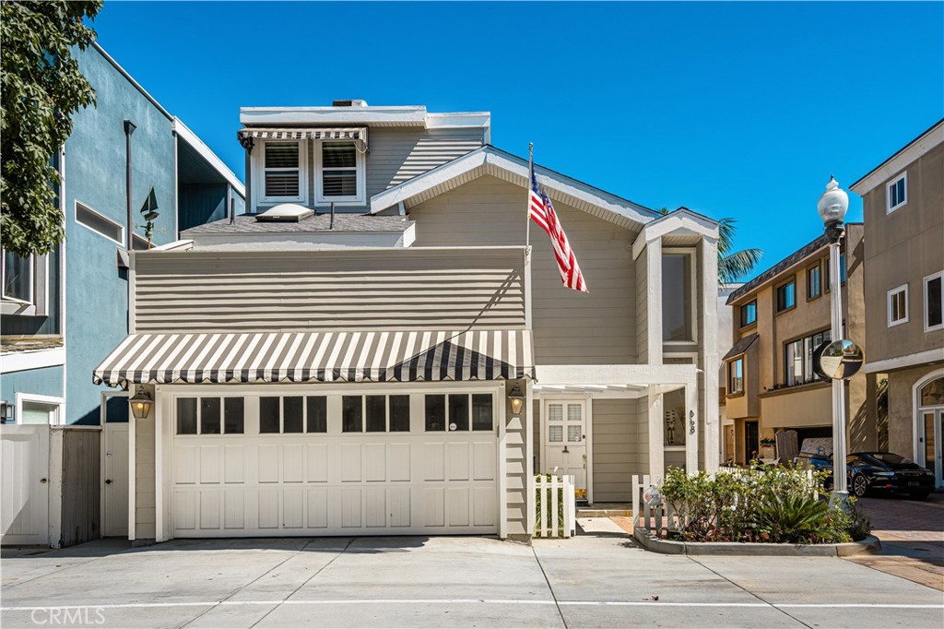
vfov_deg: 67.3
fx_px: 472
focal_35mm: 18
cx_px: 472
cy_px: 314
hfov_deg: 90.0
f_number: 6.3
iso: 125
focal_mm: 18
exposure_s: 1/2000
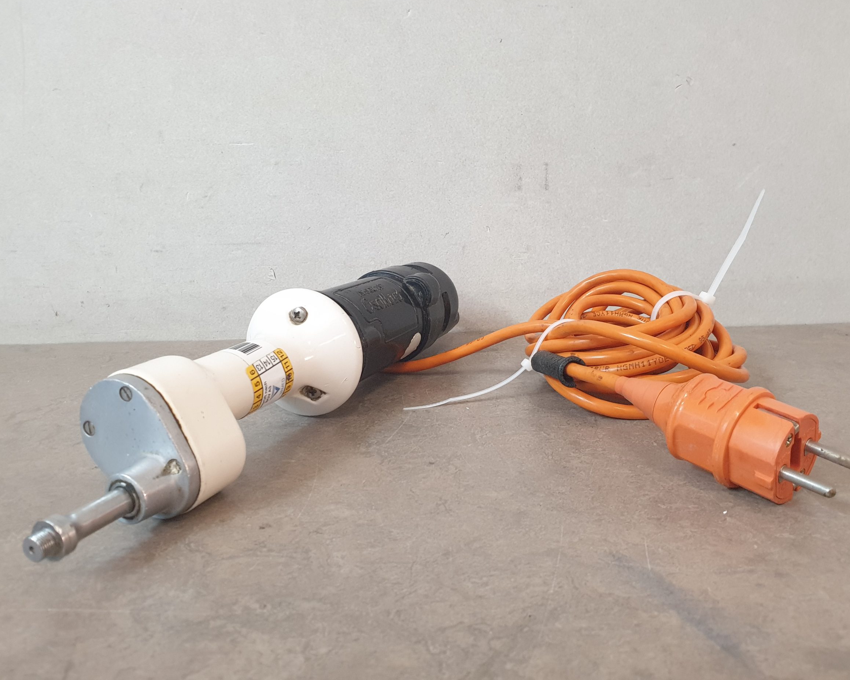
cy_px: 329
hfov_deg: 62.2
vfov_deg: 51.5
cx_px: 440
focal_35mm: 28
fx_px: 704
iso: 320
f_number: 2.4
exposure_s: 1/33
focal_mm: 4.3
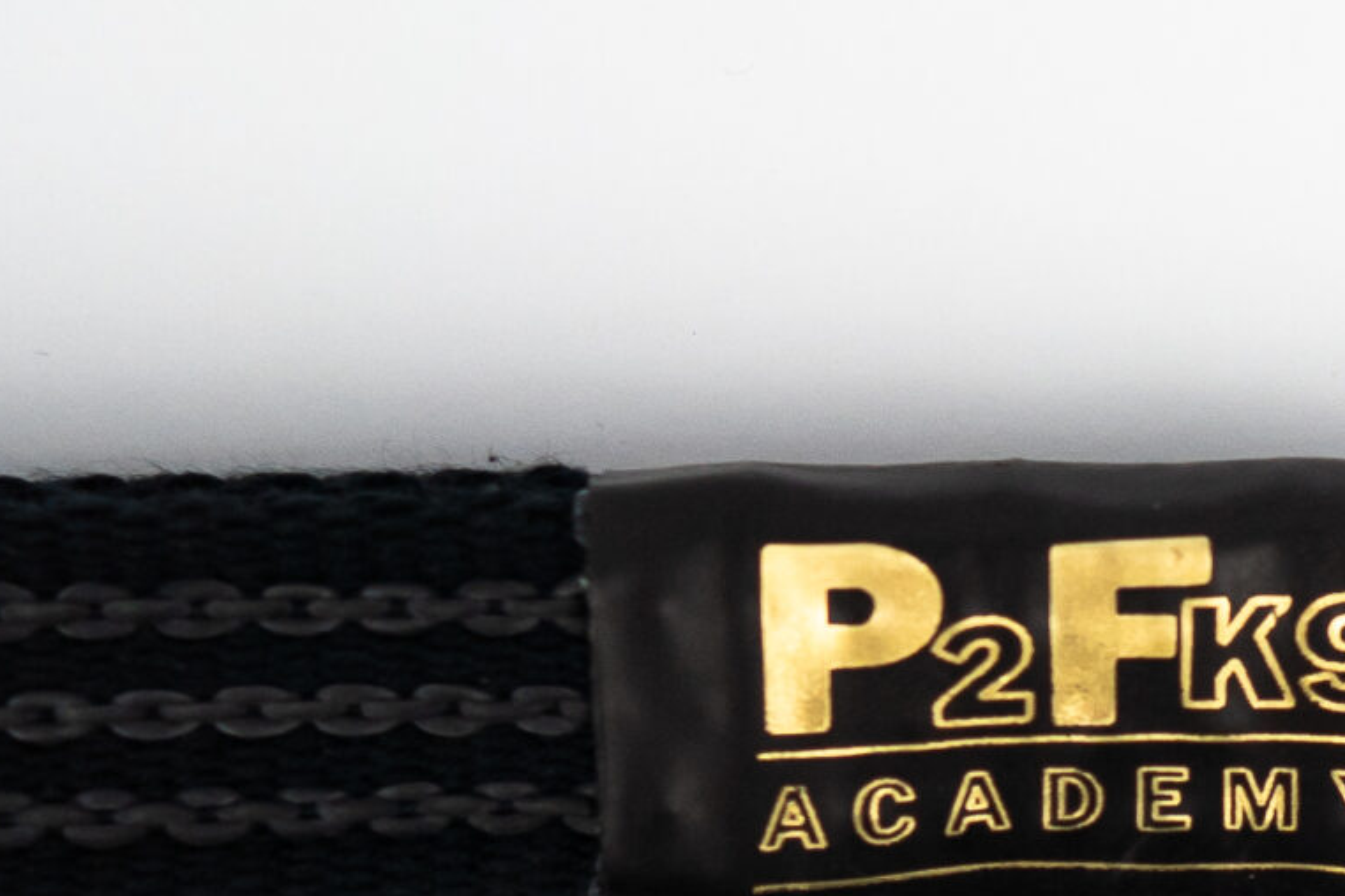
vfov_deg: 6.1
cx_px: 2180
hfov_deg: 8.9
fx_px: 8406
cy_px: 641
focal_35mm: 225
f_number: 2.8
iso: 400
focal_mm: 45
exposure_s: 1/125
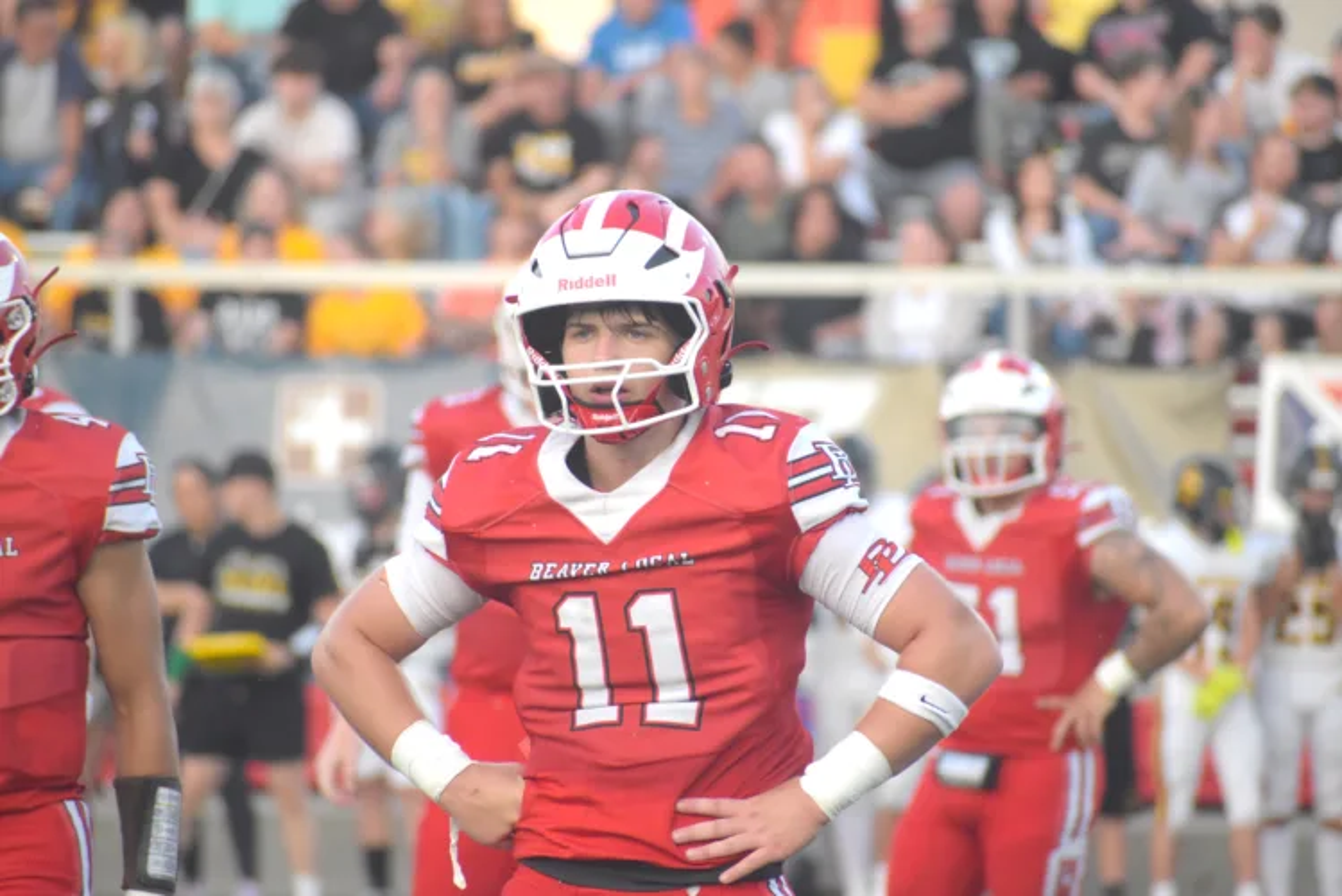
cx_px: 671
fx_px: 15103
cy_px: 448
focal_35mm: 405
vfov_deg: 3.4
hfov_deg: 5.1
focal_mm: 270
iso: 1600
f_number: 7.1
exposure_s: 1/500
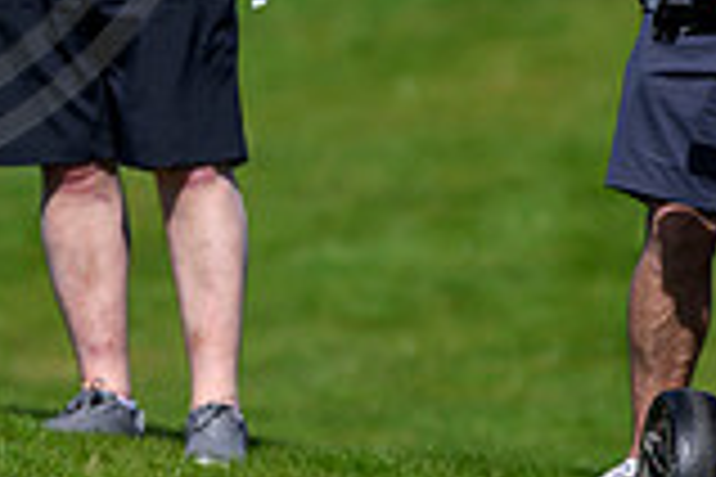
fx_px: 28996
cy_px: -268
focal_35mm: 1458
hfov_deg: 1.4
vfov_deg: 0.9
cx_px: -225
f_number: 4.5
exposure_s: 1/5000
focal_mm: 400
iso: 500
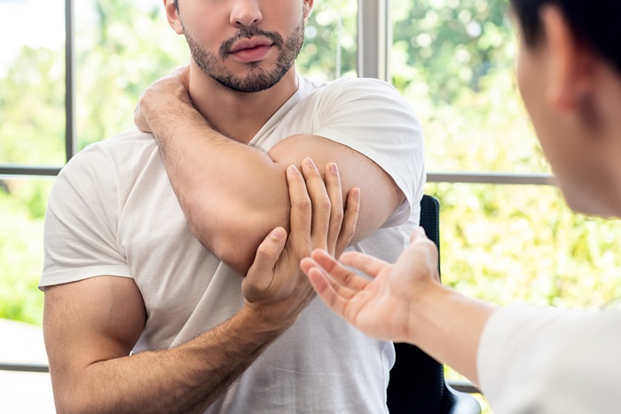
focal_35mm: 62
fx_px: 1070
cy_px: 207
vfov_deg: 21.9
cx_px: 310
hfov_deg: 32.4
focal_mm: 62
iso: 200
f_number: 4
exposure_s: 1/160
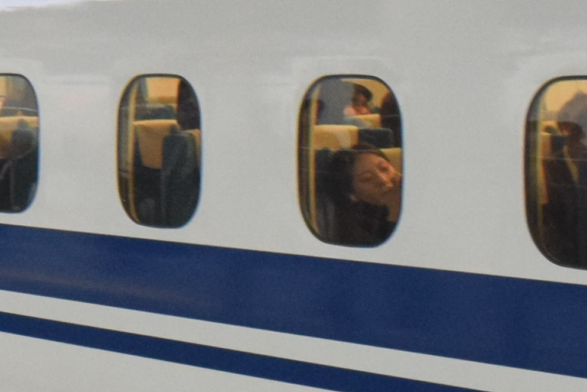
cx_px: -668
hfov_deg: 11.2
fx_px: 2658
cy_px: -50
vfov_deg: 8.4
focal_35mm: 163
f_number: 7.1
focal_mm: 18
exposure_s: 1/60
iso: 1600
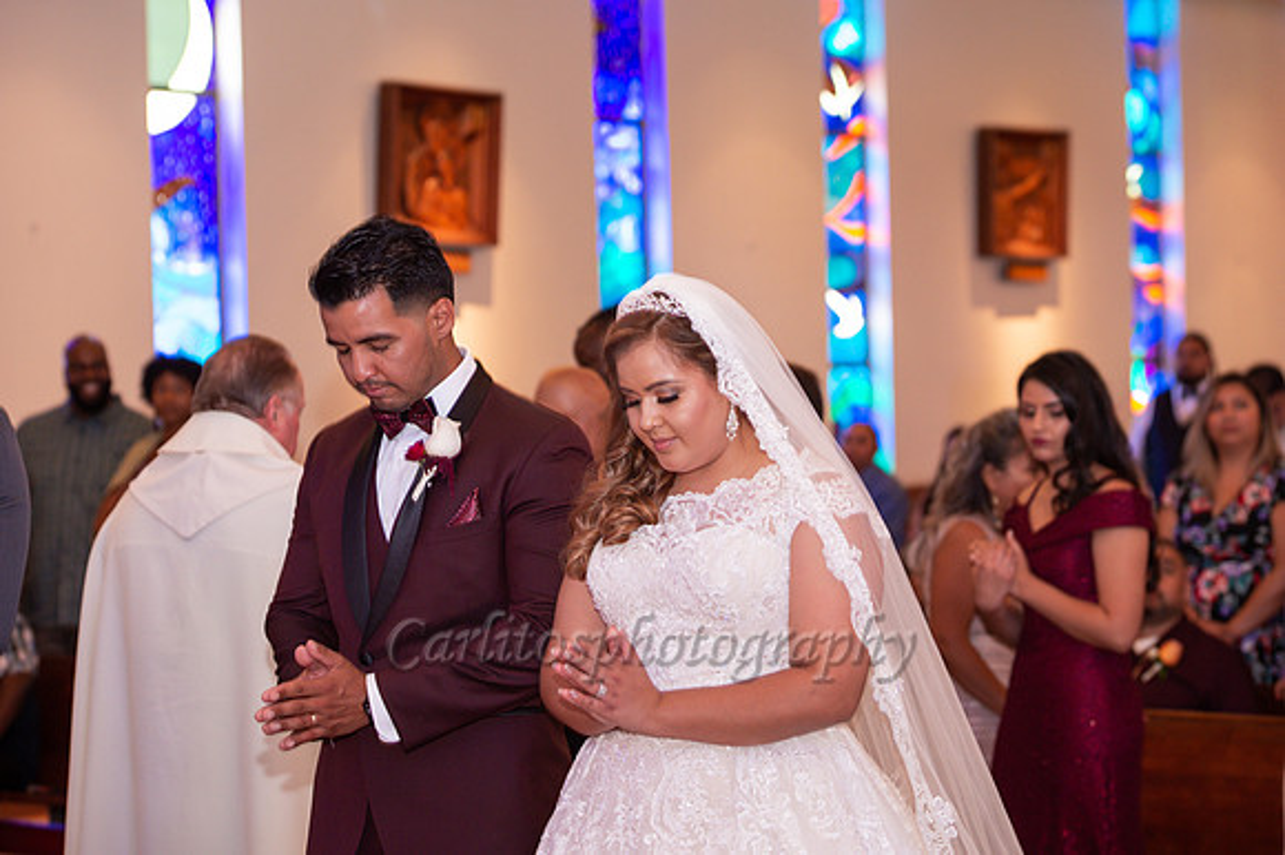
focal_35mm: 98
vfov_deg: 13.9
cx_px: 642
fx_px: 3496
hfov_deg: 20.8
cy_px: 428
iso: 1250
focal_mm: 98
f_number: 4.5
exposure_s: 1/60
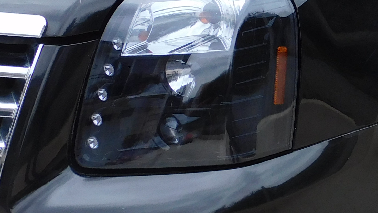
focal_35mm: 102
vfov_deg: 11.6
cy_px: -48
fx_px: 1022
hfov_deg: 19.2
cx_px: 506
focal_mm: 5.4
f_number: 3.5
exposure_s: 1/250
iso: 140
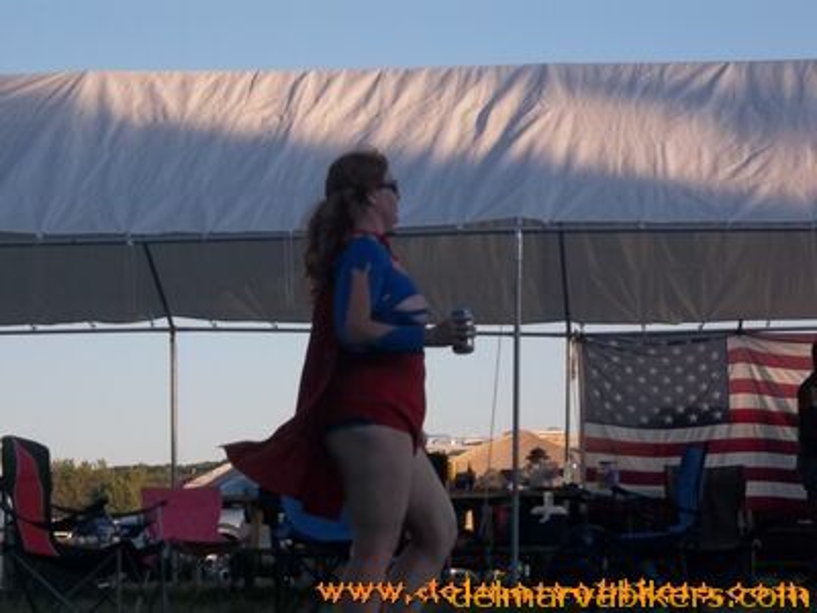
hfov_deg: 18.2
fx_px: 2549
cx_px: 408
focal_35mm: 108
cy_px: 306
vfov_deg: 13.7
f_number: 5
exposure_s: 1/250
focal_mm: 19.6
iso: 80
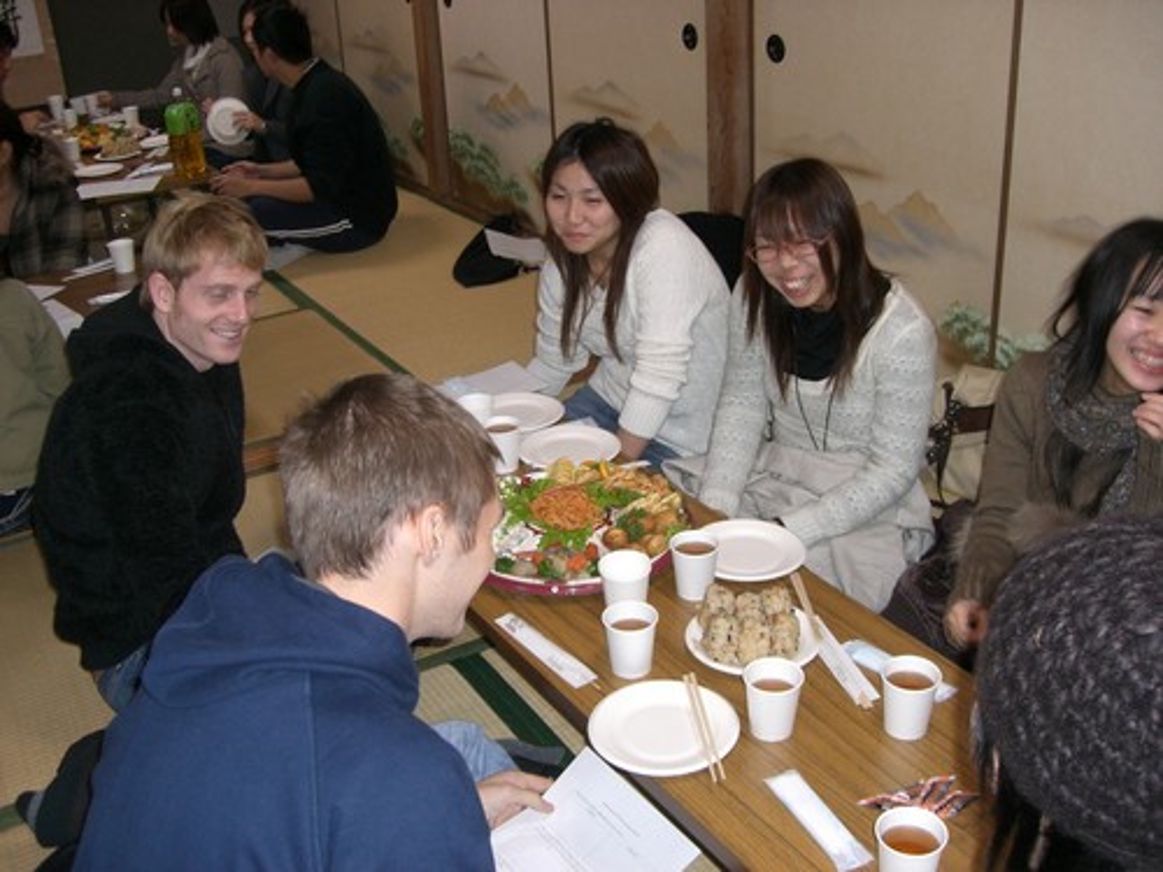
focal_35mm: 38
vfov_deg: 37.7
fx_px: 1277
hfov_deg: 49.0
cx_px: 582
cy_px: 436
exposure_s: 1/60
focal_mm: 6.2
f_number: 2.7
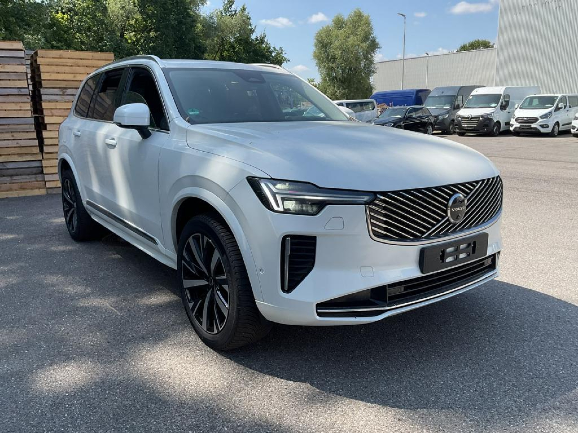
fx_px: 484
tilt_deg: -11.0
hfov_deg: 61.7
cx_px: 289
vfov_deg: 48.2
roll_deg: -1.1
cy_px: 216
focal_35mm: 29
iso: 16
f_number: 1.8
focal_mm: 3
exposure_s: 1/1055
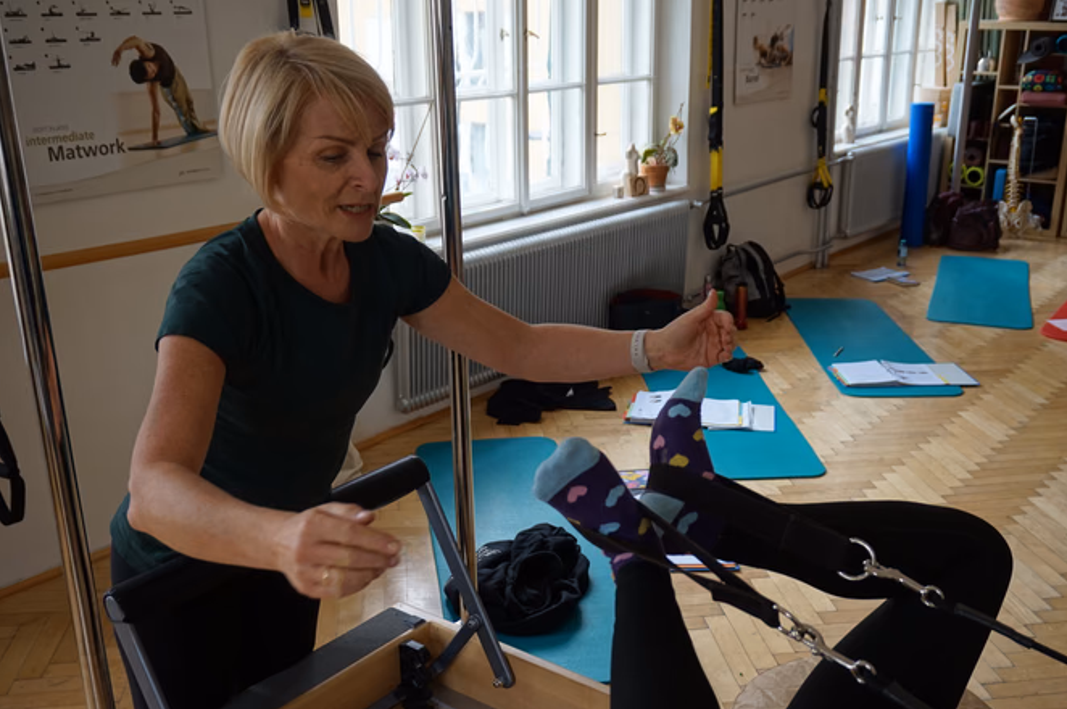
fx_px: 1112
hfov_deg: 51.3
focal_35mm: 38
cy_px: 384
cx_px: 554
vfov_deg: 35.4
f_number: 4
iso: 200
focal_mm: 23
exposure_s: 1/60
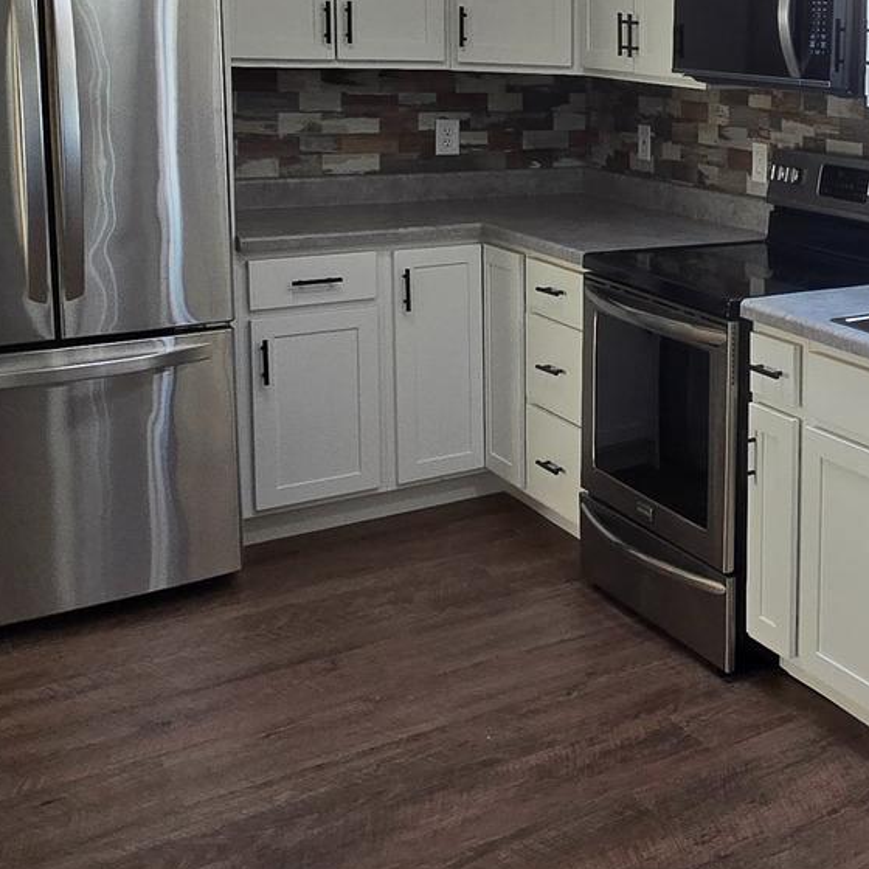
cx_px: 1057
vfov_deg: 39.0
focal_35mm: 42
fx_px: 1193
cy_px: 217
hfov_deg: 32.6
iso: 80
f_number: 2.2
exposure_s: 1/120
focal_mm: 2.2
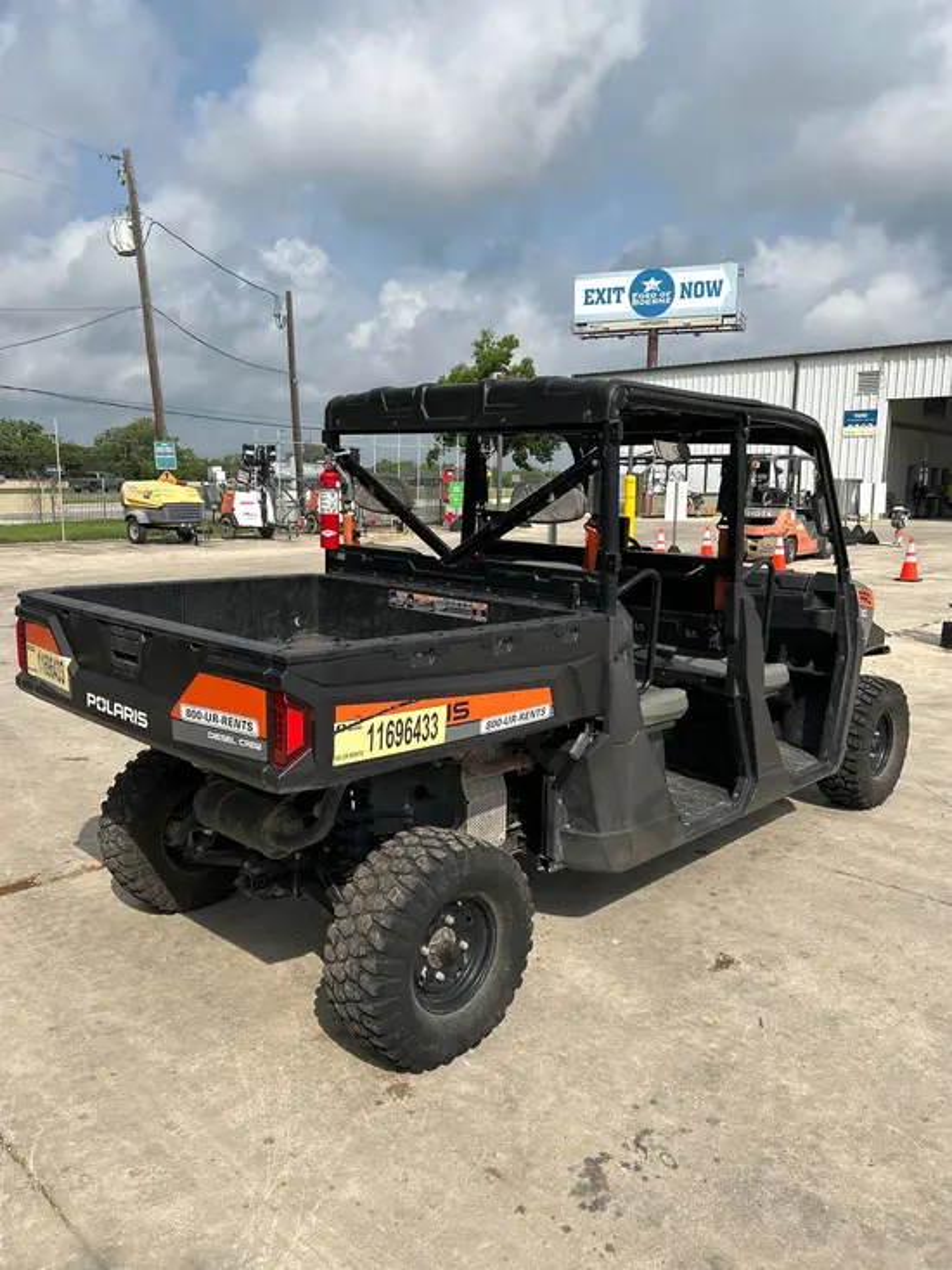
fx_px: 953
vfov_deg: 67.3
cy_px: 635
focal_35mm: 26
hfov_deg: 53.1
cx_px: 476
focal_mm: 5.7
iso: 50
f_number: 1.5
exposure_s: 1/5587
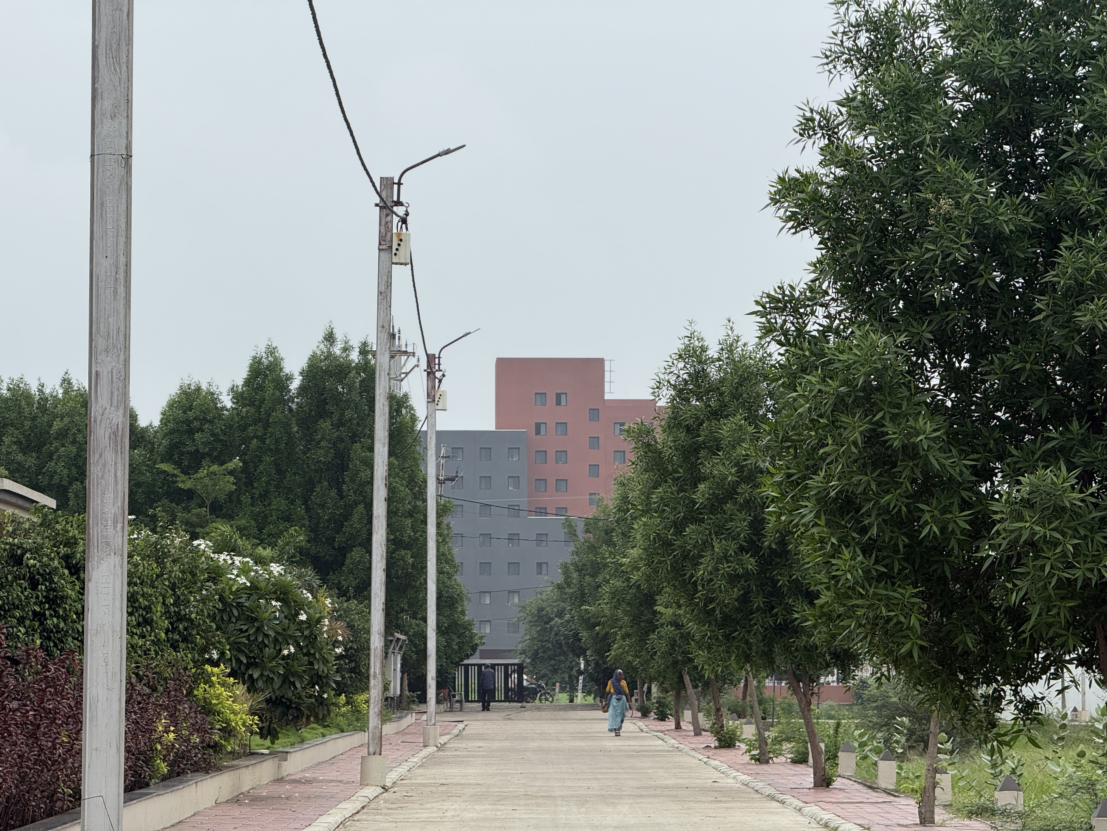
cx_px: 554
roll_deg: -0.3
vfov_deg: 12.3
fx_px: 3838
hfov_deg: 16.4
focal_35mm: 120
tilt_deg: +4.4
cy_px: 416
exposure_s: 1/1969
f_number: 2.8
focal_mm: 15.66
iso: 50
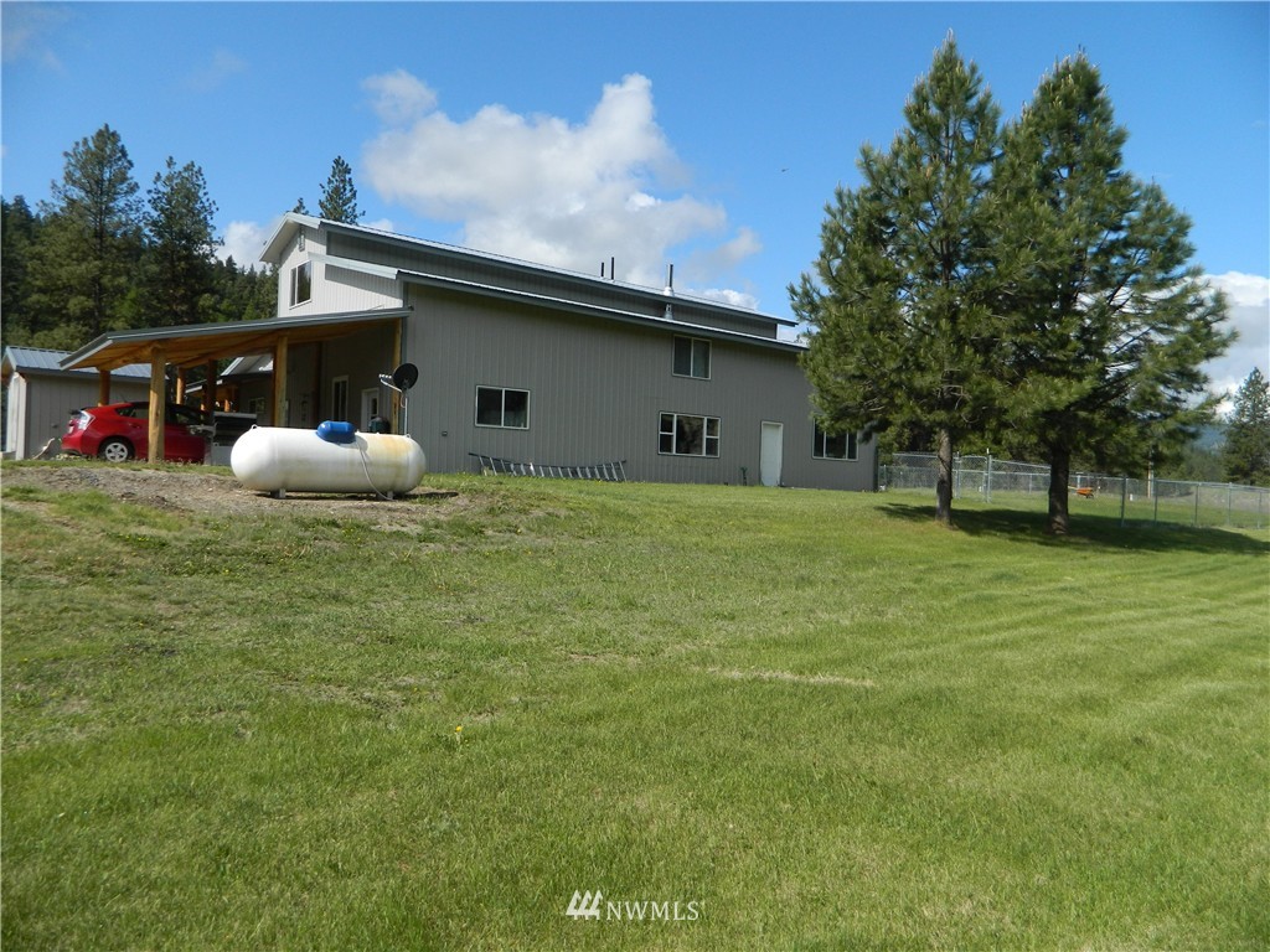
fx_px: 917
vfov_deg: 54.9
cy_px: 476
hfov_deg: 69.4
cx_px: 635
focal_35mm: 25
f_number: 8.7
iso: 80
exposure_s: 1/160
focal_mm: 4.5
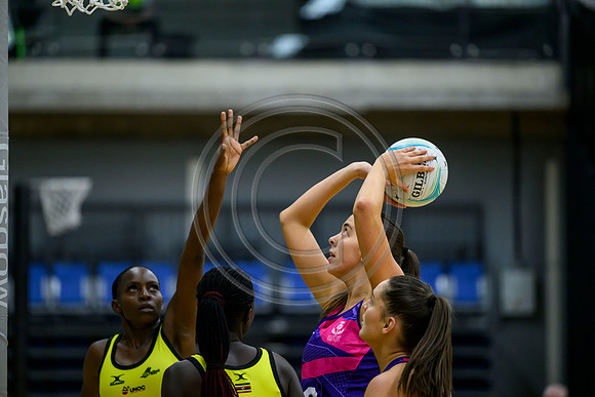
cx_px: 298
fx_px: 3306
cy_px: 198
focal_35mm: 200
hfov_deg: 10.3
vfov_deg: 6.9
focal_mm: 200
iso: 4000
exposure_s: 1/1250
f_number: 3.2
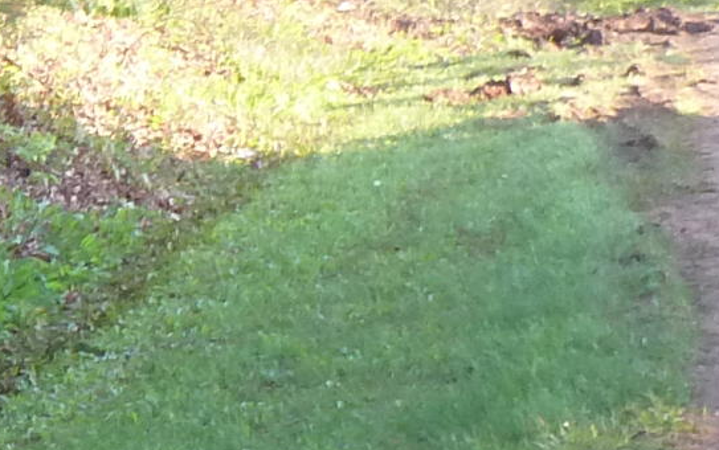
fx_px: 5509
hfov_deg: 7.2
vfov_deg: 4.7
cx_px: -764
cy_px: 238
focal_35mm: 281
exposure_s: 1/30
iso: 160
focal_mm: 7.9
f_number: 3.8
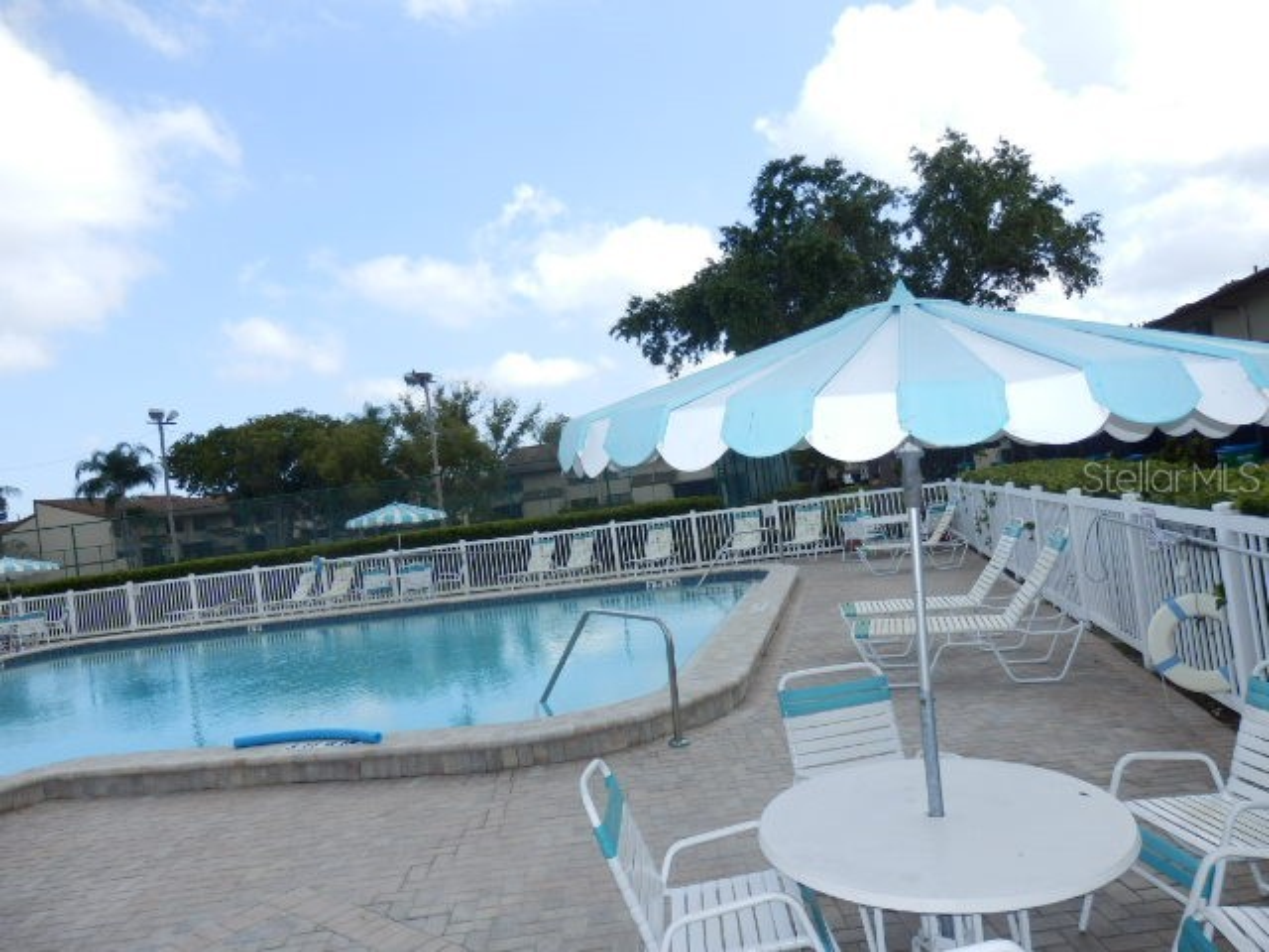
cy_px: 476
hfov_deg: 69.4
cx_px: 634
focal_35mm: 25
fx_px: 916
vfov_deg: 54.9
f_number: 3
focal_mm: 4.5
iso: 80
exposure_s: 1/640
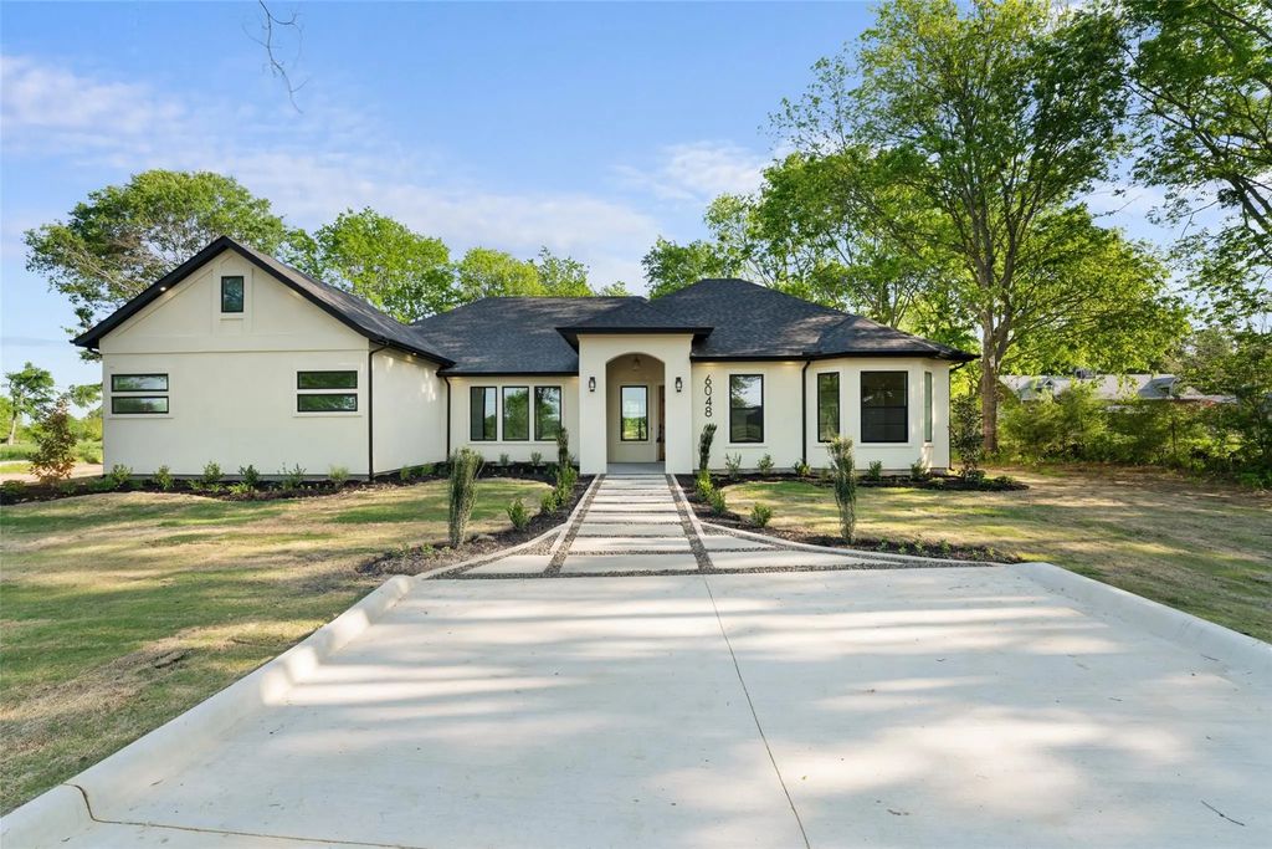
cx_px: 636
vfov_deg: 76.6
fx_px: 537
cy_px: 424
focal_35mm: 15
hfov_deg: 99.6
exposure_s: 1/80
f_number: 9
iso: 400
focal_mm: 15.2
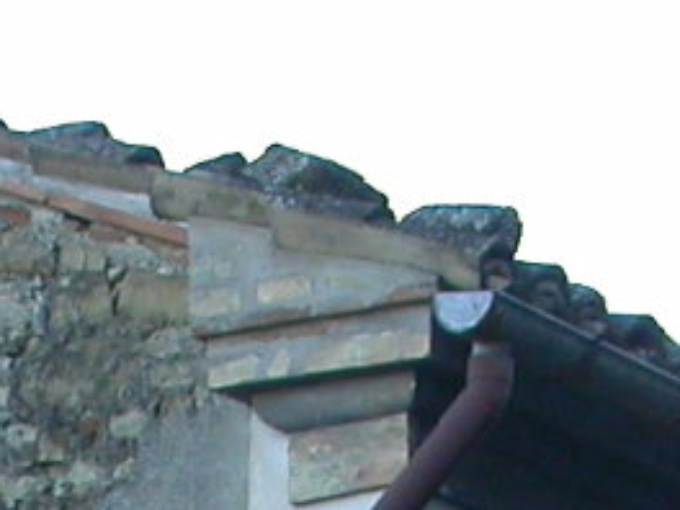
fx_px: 4518
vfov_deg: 6.1
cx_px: 196
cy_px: 1430
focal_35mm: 230
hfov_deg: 8.6
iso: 100
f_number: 4.2
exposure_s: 1/121
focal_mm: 7.85
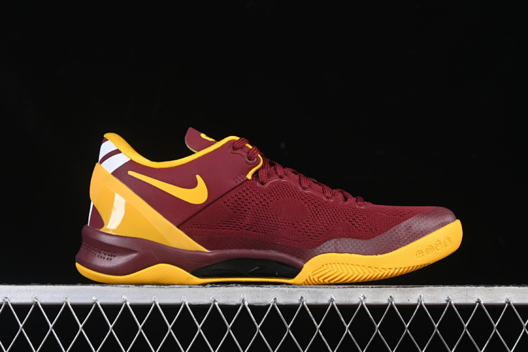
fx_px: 1100
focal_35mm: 75
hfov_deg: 27.0
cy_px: 176
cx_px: 264
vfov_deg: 18.2
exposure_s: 1/60
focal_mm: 50
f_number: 6.3
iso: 160
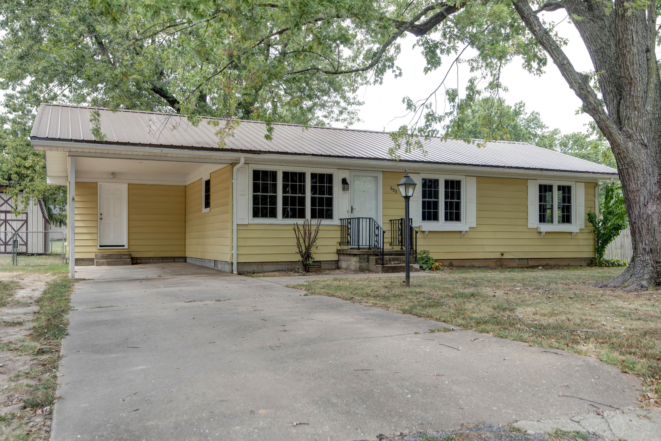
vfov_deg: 42.3
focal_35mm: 31
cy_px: 220
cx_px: 330
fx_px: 569
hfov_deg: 60.3
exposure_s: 1/90
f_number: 6.7
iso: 100
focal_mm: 31
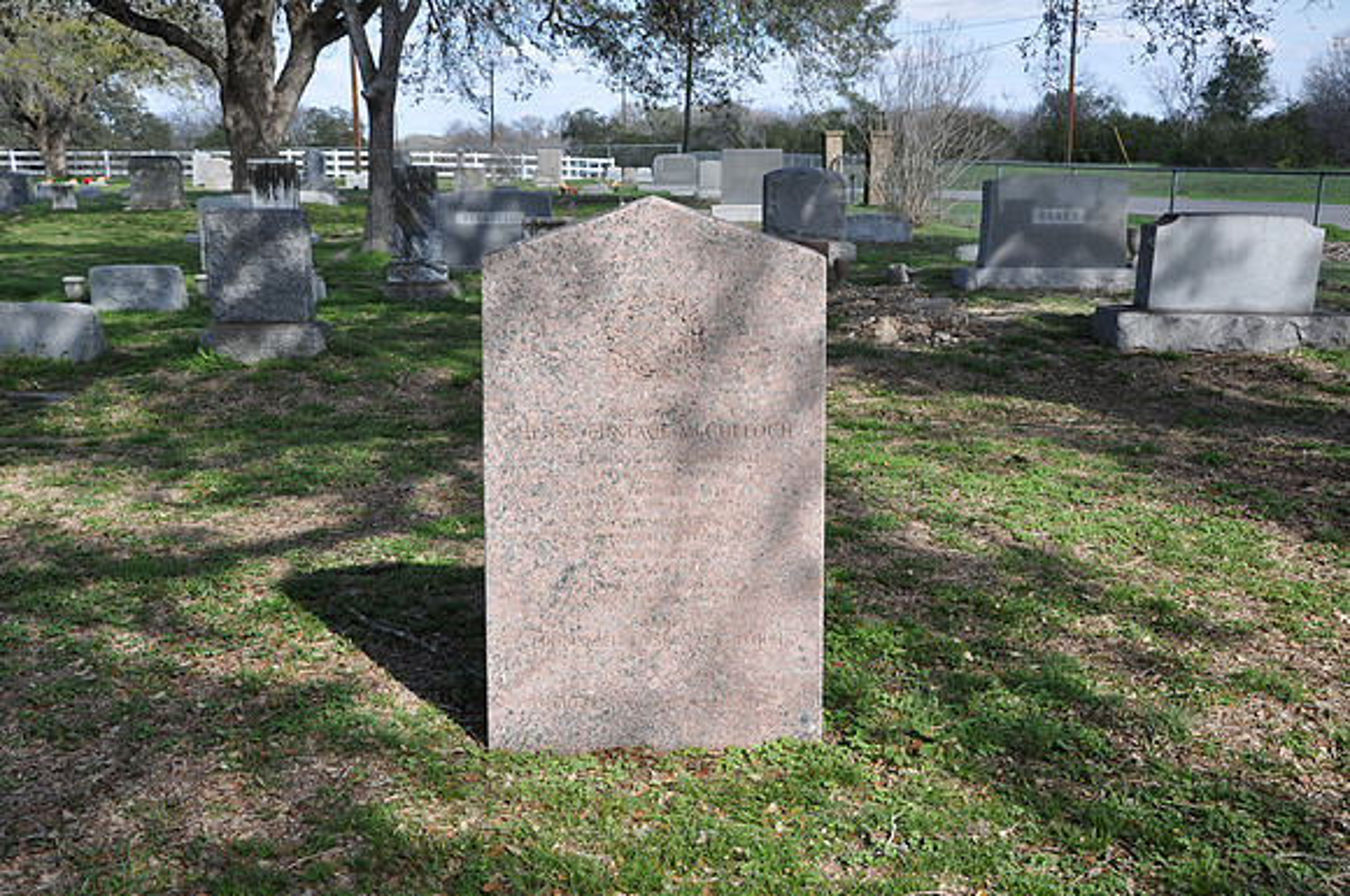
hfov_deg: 53.2
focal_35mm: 36
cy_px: 448
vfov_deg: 36.8
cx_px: 675
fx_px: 1348
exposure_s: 1/200
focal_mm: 24
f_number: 7.1
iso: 200
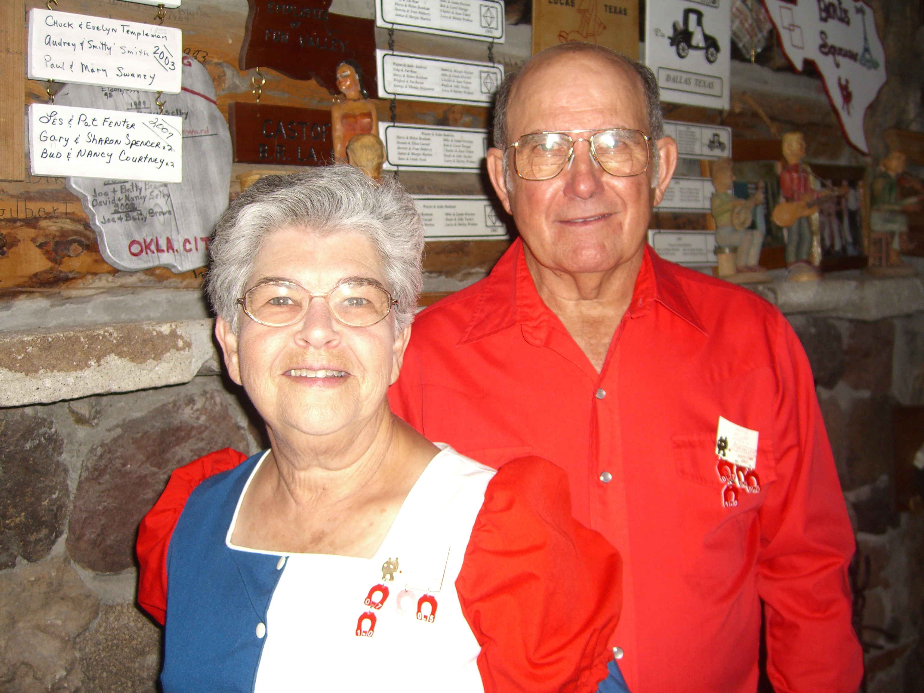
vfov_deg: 37.7
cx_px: 462
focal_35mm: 38
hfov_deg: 49.0
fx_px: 1014
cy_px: 346
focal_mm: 7.9
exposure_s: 1/60
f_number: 2.8
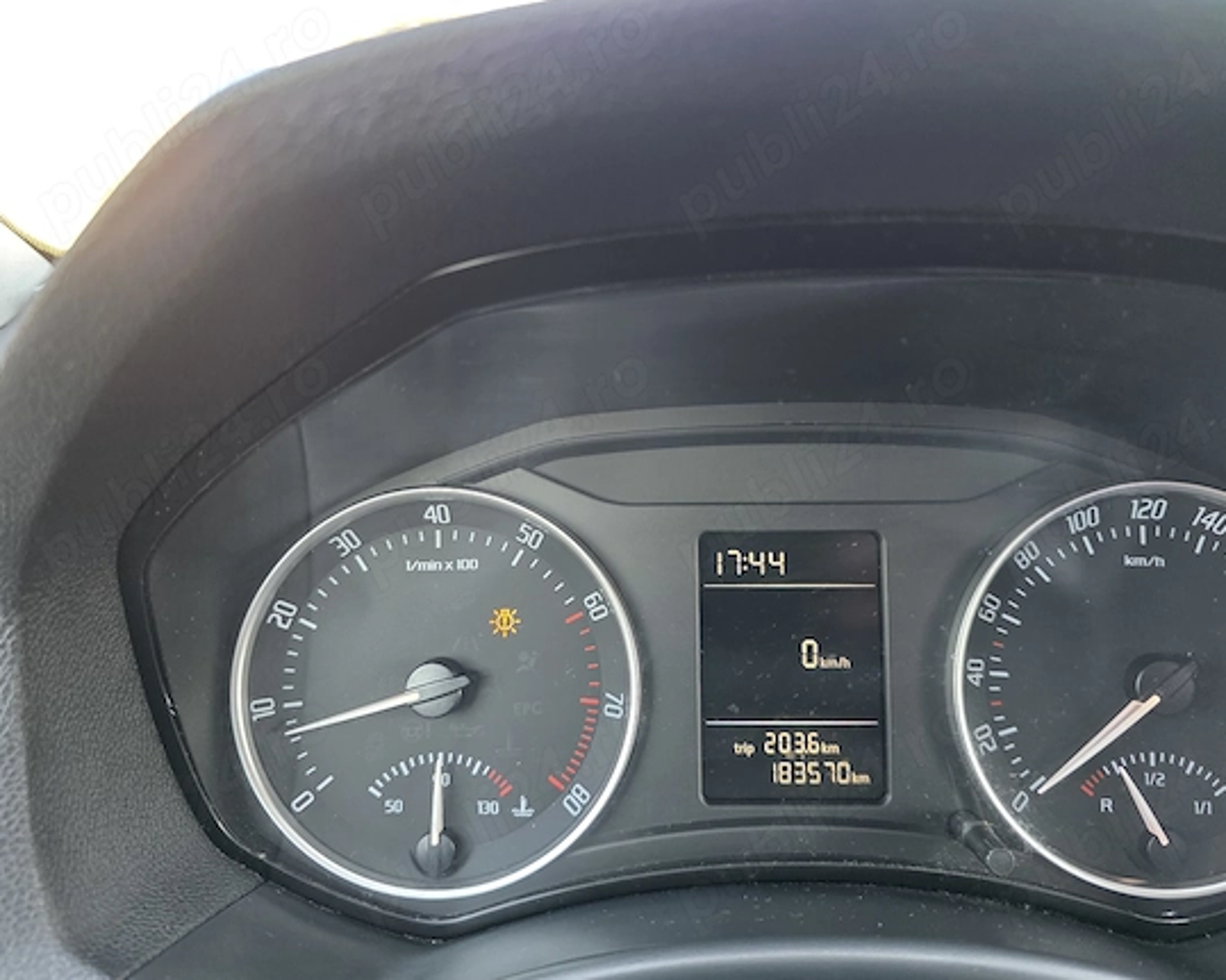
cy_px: 489
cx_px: 662
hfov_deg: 68.0
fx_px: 907
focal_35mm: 25
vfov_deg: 56.8
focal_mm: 6.3
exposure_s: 1/120
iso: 400
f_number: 1.7
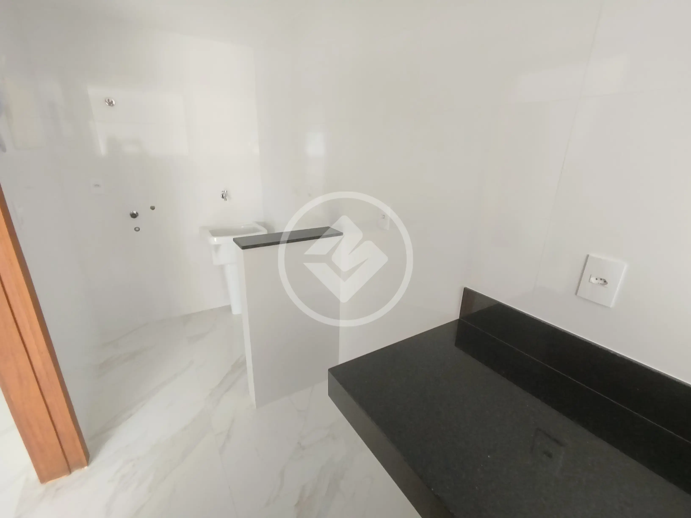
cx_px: 346
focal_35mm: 15
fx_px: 299
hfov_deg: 98.2
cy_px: 259
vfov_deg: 81.7
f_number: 2.2
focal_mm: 1.65
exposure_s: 1/30
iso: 160
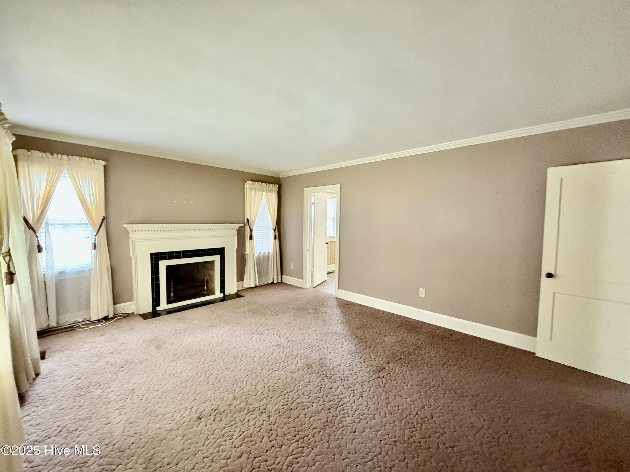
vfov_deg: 85.7
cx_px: 315
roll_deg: -0.5
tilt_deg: -4.0
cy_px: 236
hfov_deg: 102.1
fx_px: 255
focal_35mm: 14
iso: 640
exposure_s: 1/60
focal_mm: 2.22
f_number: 2.2
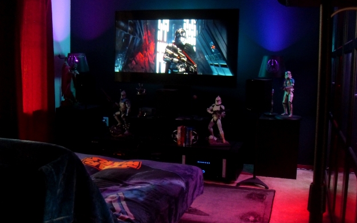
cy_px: 99
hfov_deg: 52.7
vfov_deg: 34.4
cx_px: 183
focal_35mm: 37
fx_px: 360
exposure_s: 1/4
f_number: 2.8
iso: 200
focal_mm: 6.3
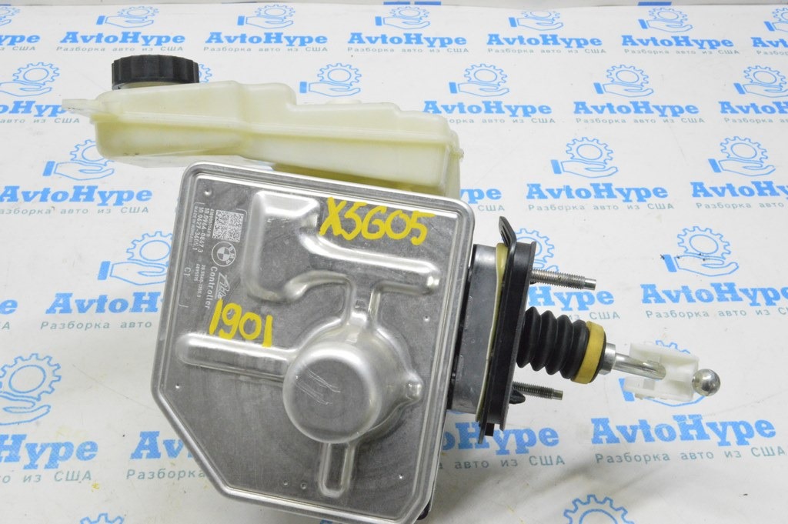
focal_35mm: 39
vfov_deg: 34.2
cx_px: 394
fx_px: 853
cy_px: 262
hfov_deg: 49.6
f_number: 20
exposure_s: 1/20
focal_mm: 26
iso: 6400
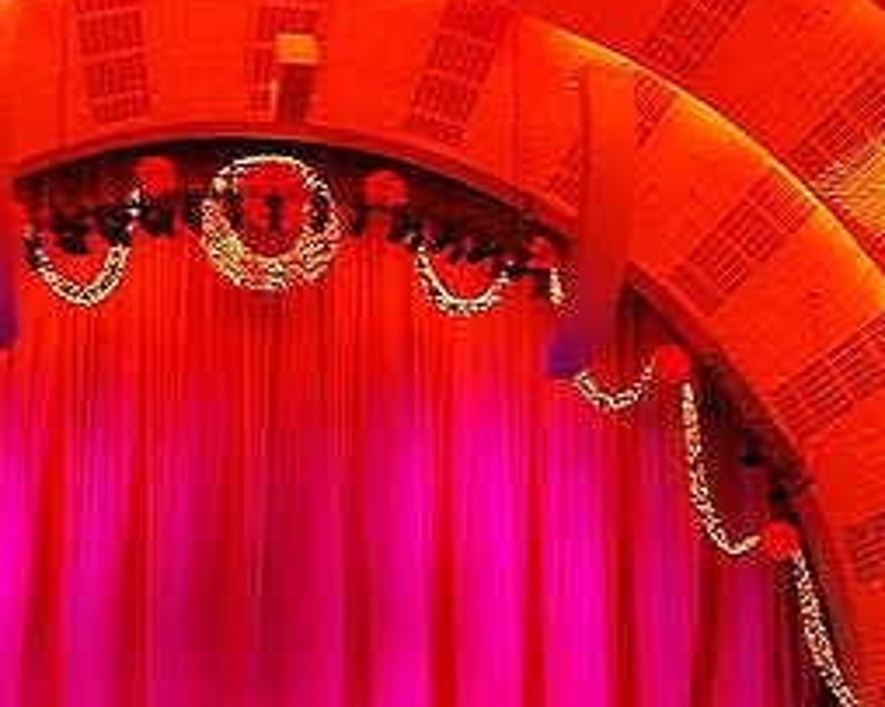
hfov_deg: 32.0
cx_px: 251
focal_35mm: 58
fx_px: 1519
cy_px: 437
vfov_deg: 26.1
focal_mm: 18
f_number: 5
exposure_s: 1/3
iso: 400
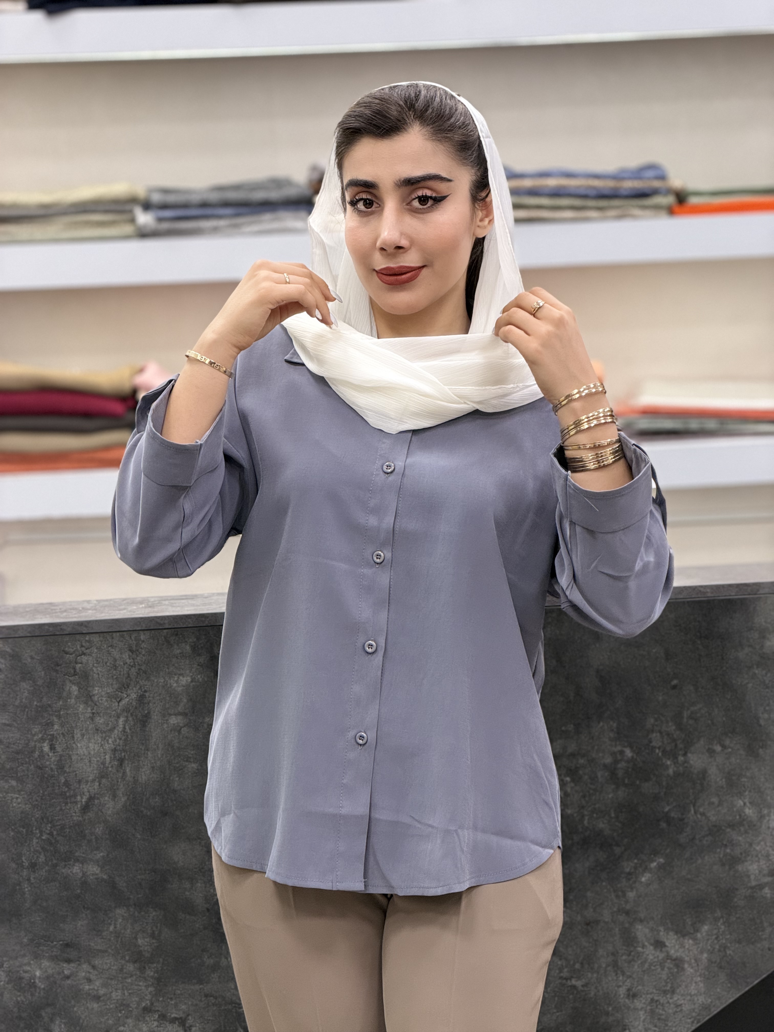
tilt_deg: -6.1
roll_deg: +2.3
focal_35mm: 100
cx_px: 387
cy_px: 516
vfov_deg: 19.6
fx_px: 2981
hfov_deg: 14.8
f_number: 2.8
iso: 160
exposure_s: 1/100
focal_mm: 16.89
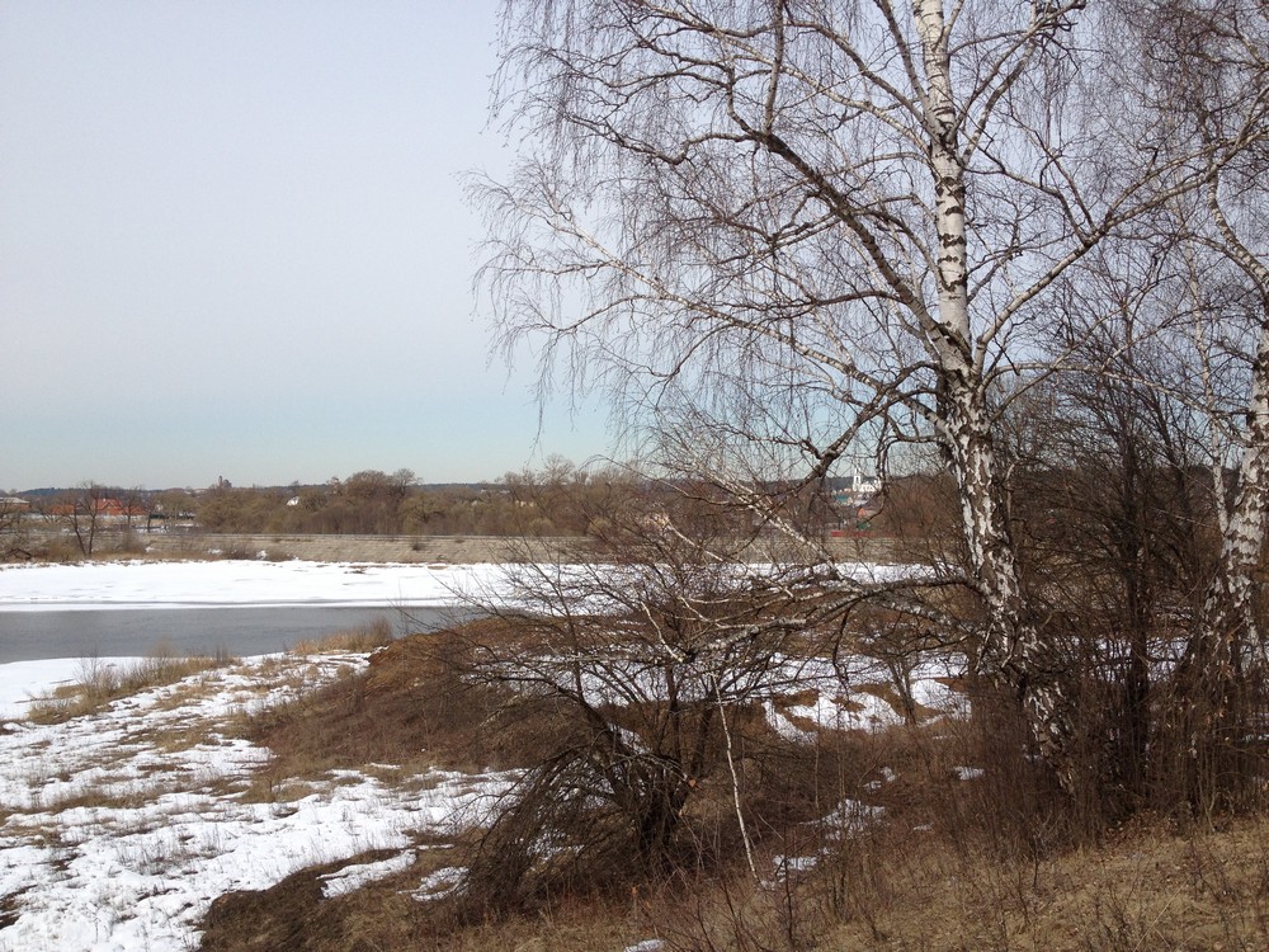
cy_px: 476
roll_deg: -1.1
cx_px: 634
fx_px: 1283
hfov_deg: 52.6
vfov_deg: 40.7
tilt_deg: +1.1
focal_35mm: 35
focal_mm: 4.28
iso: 50
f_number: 2.4
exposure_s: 1/1842
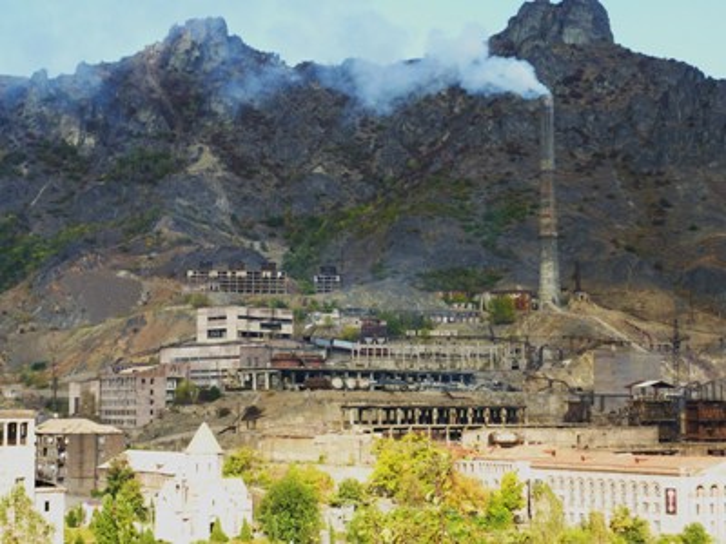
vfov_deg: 21.9
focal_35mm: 67
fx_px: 1405
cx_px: 363
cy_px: 272
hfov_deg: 29.0
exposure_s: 1/125
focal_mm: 9.1
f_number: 3.9
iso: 80
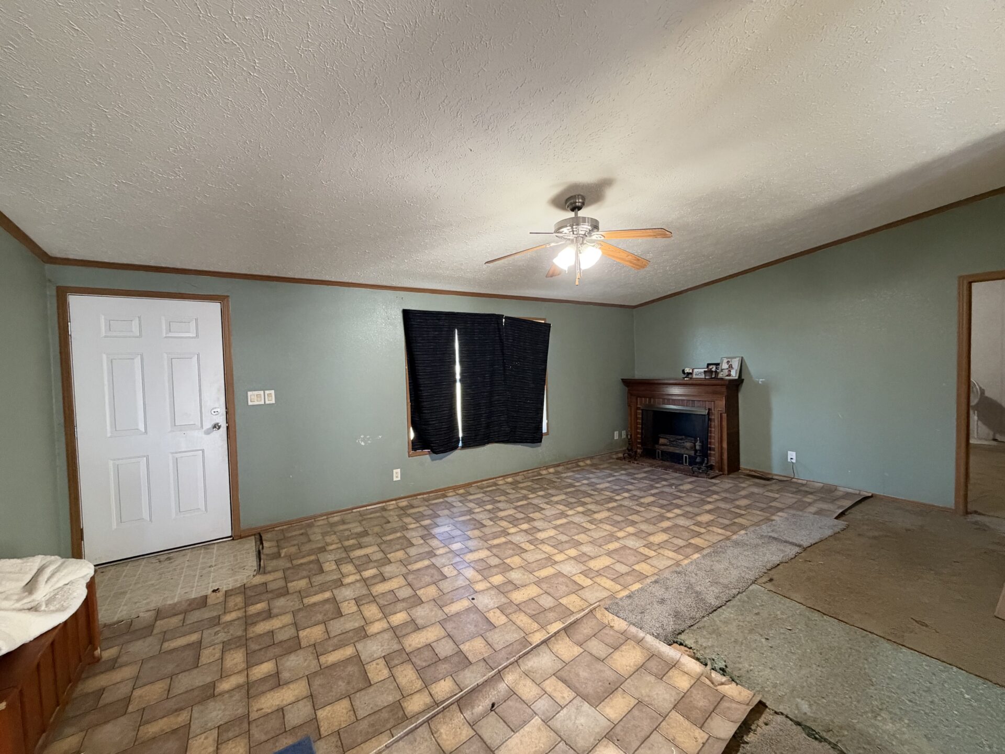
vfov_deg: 85.7
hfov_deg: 102.1
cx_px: 502
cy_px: 377
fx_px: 406
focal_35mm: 14
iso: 640
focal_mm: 2.22
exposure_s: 1/60
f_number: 2.2
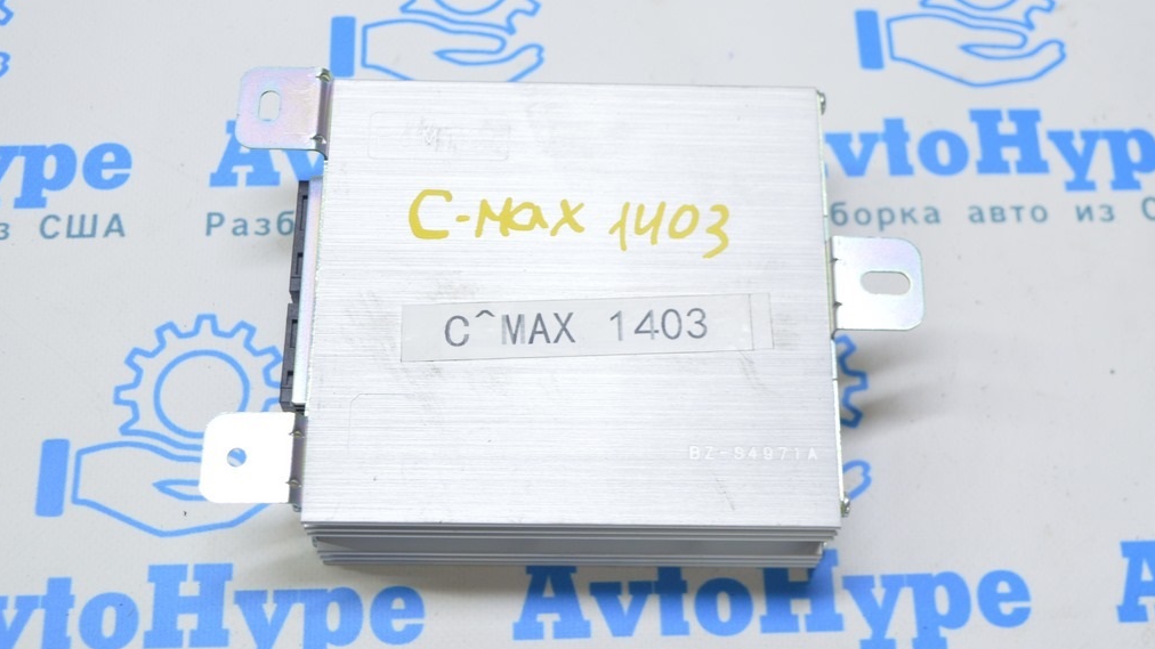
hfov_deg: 38.5
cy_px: 343
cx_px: 580
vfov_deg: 22.2
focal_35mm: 54
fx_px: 1654
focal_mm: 34
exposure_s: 1/20
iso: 400
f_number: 5.6
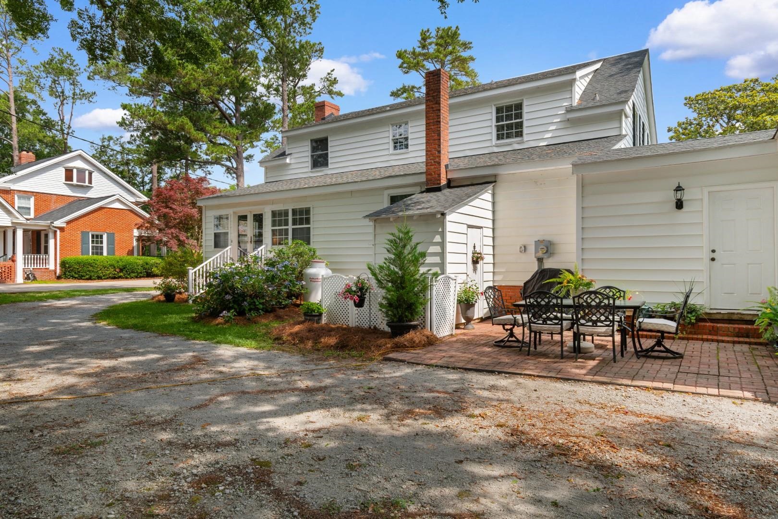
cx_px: 389
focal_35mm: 22
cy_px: 260
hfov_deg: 78.6
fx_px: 475
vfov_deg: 57.2
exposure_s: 1/250
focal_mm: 15
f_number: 8
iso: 100
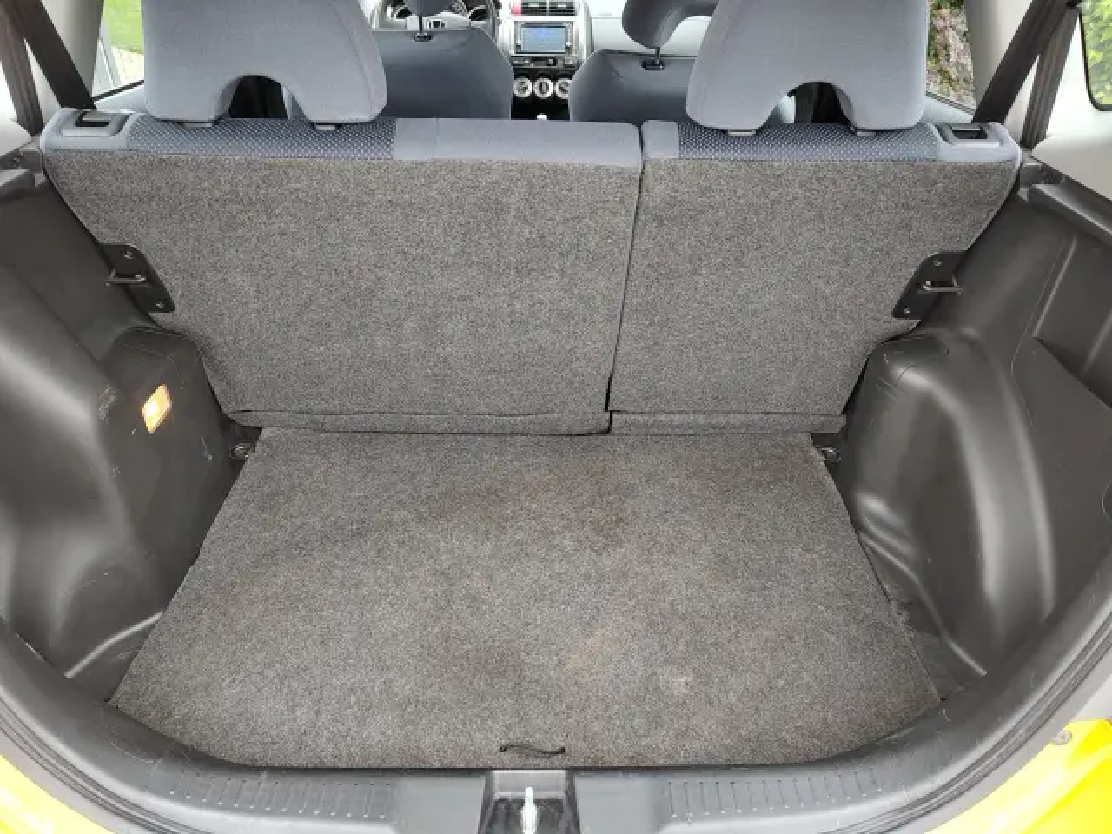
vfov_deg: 58.9
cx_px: 556
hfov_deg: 73.9
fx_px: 739
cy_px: 417
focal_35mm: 23
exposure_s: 1/100
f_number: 1.8
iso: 206
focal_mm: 5.56
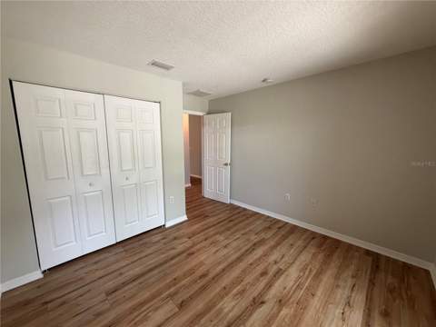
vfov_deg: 85.7
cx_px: 218
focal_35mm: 14
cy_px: 164
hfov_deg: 102.1
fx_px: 176
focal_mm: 2.22
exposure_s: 1/120
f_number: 2.2
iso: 320
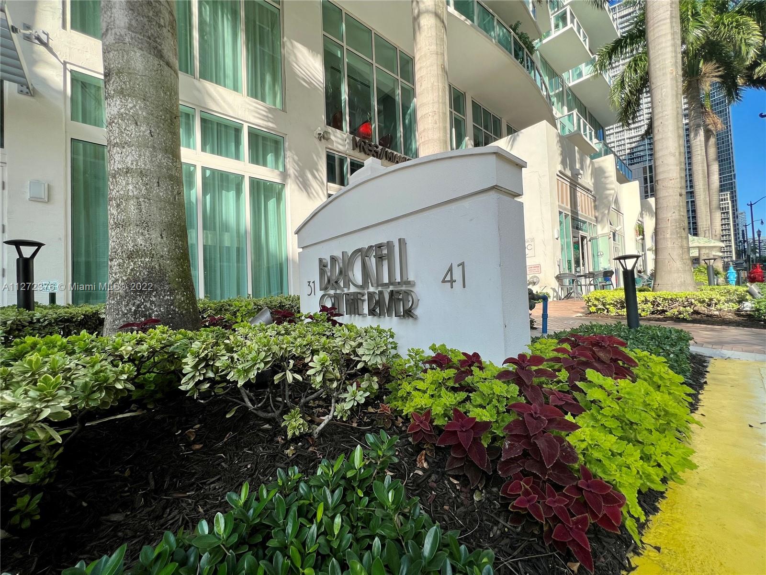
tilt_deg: +1.4
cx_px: 383
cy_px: 288
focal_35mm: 13
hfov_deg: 106.2
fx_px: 288
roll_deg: +2.8
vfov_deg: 89.9
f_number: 1.8
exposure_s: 1/797
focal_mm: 1.57
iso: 32
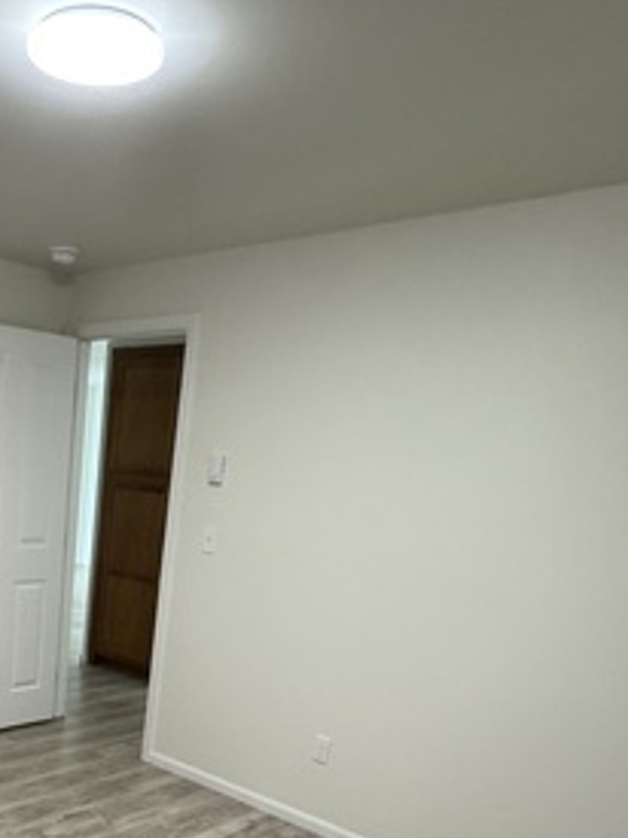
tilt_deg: -21.1
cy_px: 745
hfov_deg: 38.6
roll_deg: -3.3
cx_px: 52
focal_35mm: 34
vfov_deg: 48.6
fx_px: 823
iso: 320
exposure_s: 1/60
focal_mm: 2.22
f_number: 2.2
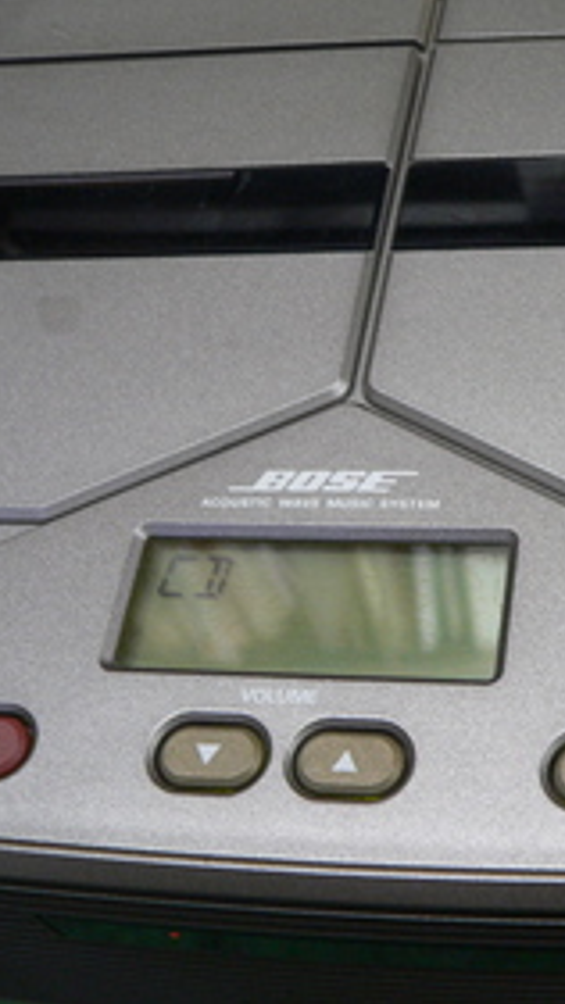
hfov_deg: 21.5
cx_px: 615
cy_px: 506
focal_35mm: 53
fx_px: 1412
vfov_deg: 39.2
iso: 200
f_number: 2.8
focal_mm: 6
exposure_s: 1/30
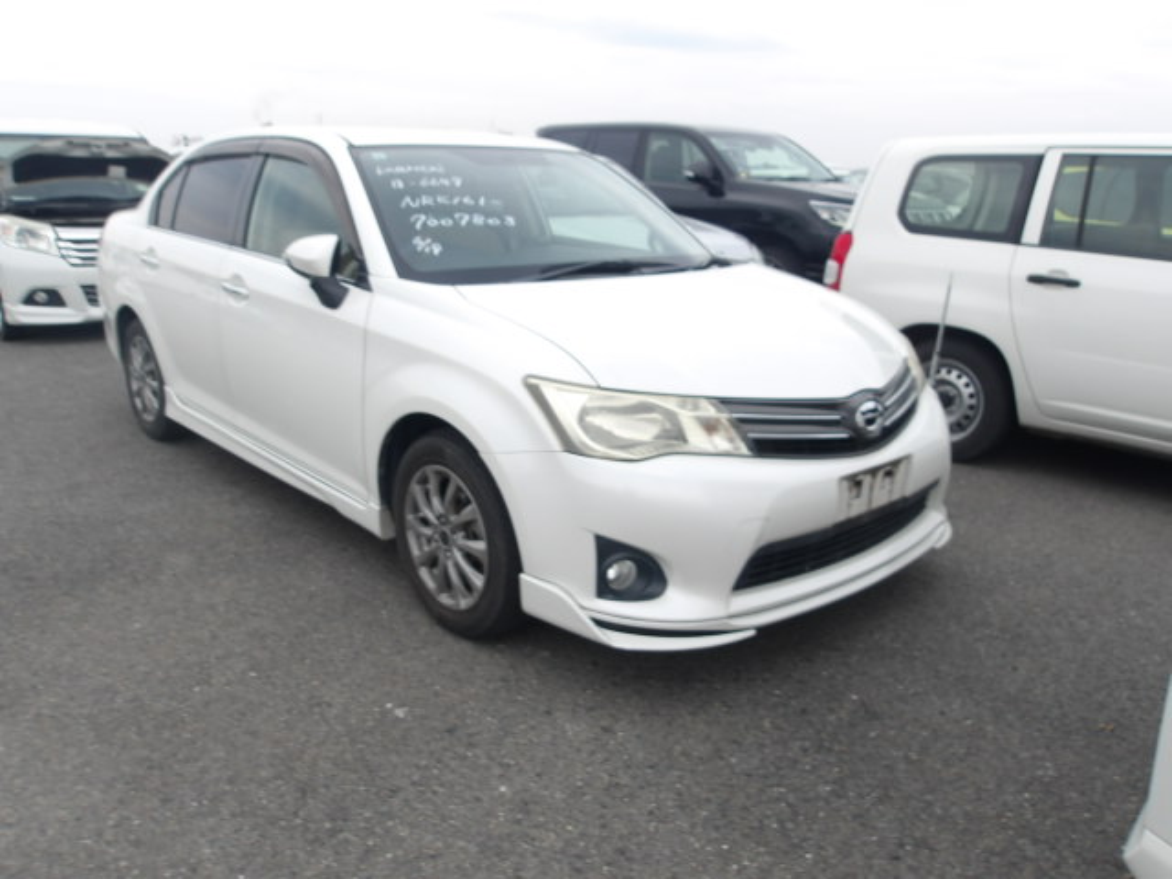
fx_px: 914
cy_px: 440
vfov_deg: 51.4
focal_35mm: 27
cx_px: 586
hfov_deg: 65.3
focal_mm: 4.9
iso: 100
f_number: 10.4
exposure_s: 1/60
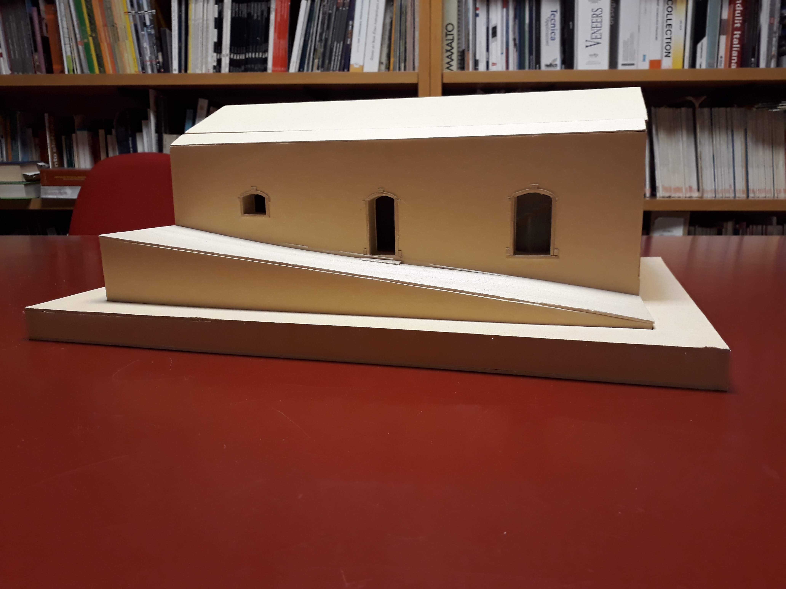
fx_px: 613
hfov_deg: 65.3
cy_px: 294
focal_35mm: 27
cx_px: 393
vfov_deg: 51.4
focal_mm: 3.6
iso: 125
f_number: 1.9
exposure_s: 1/33
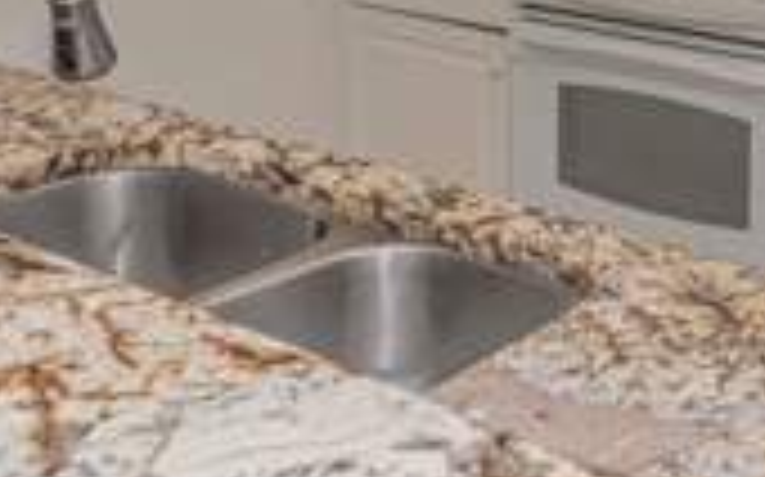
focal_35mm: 69
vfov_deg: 17.5
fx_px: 1438
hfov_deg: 28.0
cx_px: 765
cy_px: -171
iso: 400
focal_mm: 24
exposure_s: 1/160
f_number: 7.1
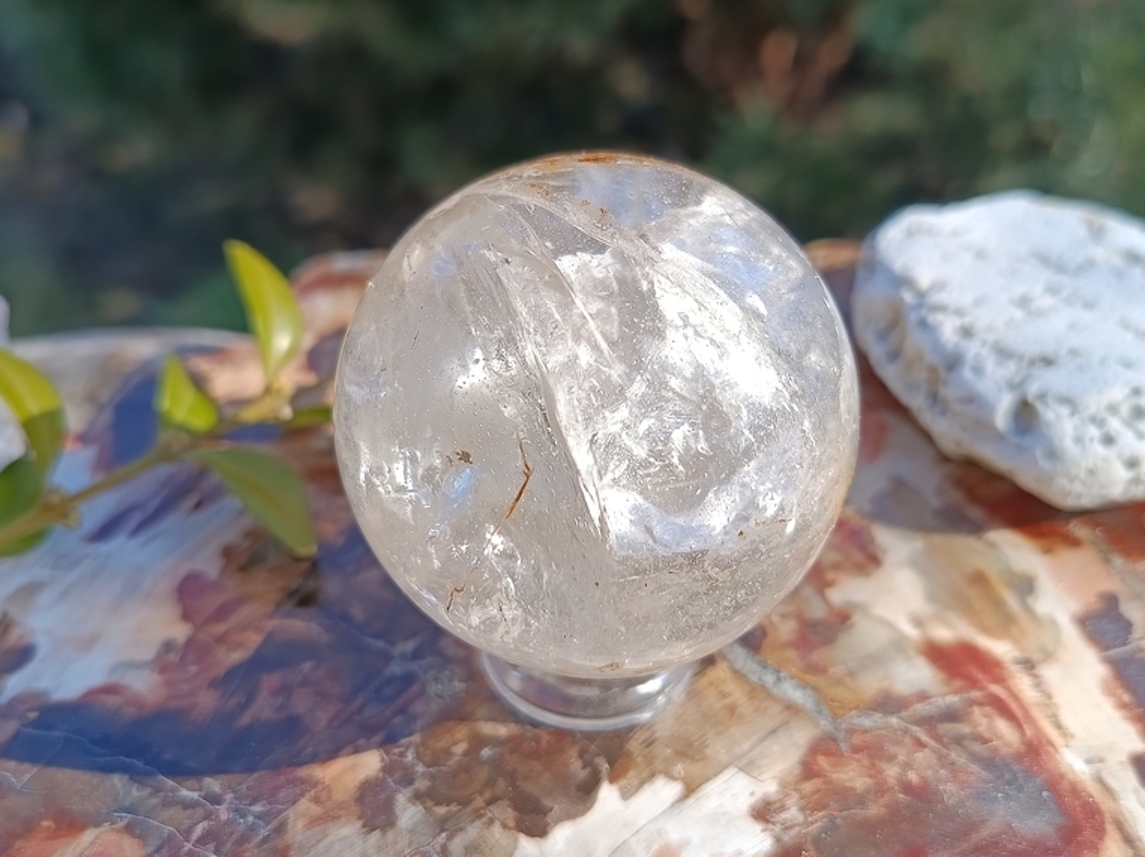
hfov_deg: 60.0
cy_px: 428
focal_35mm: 30
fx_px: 992
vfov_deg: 46.7
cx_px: 572
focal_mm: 5.24
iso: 50
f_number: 1.7
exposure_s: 1/221
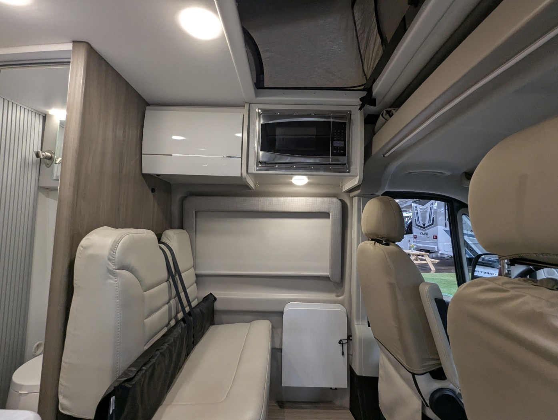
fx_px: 258
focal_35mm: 16
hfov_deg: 94.4
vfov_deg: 78.2
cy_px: 210
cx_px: 279
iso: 284
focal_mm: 2.35
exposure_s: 1/125
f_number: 2.2
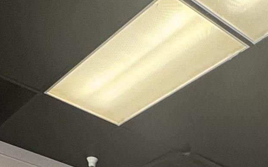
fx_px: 533
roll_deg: -3.0
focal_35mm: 73
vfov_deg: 12.7
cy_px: 428
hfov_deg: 28.1
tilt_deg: -4.1
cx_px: 162
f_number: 2.2
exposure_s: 1/60
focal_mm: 2.22
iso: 125
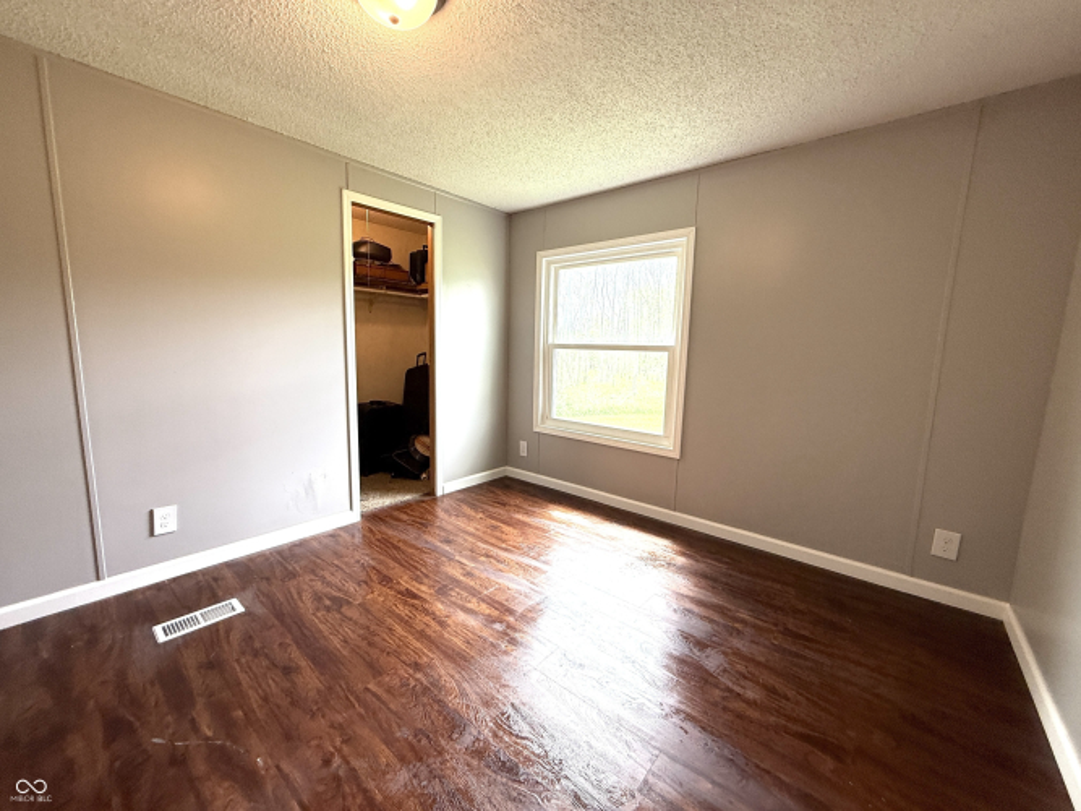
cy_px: 406
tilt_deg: -7.9
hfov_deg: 102.1
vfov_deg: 85.7
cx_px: 540
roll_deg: -1.7
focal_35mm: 14
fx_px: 437
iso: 100
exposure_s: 1/120
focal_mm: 2.22
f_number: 2.2
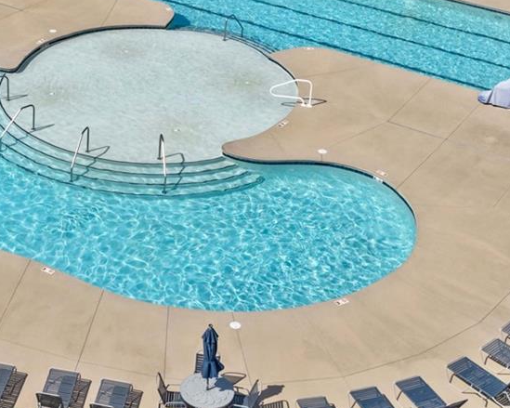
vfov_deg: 19.4
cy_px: 13
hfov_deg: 24.1
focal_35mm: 77
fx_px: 1162
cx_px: 55
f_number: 2.8
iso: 130
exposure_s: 1/1600
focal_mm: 8.38
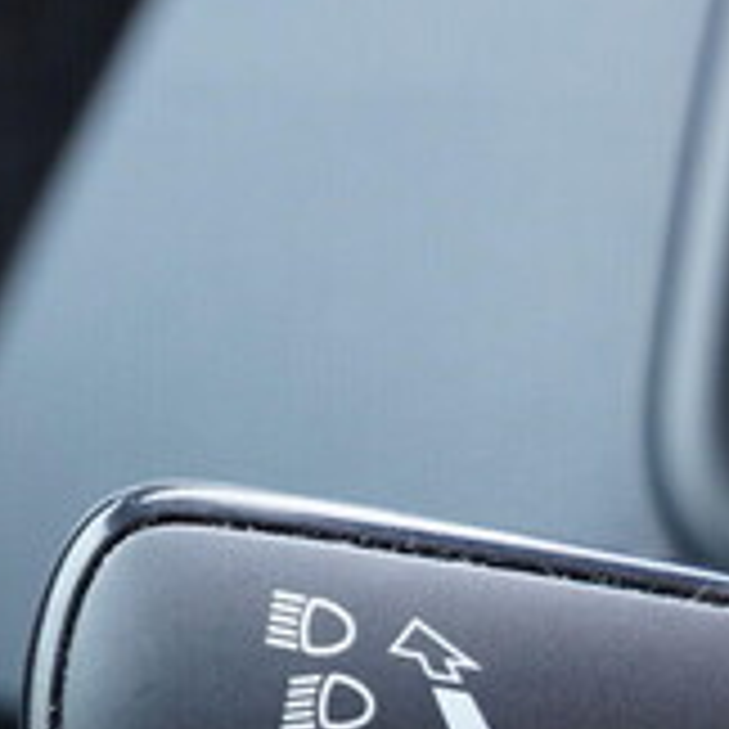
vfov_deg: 16.4
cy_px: 736
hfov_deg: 16.4
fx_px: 2478
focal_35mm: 104
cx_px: 724
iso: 500
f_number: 2.8
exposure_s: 1/40
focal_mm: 24
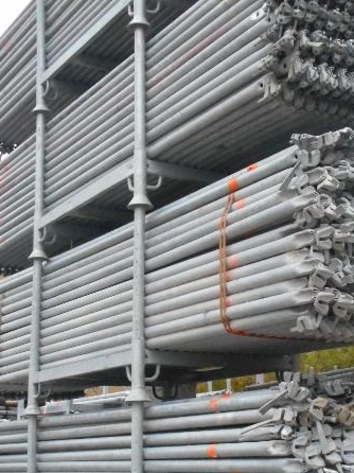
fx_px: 955
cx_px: 245
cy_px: 278
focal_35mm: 70
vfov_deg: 27.7
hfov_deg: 20.9
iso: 800
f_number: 4.5
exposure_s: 1/125
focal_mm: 6.9
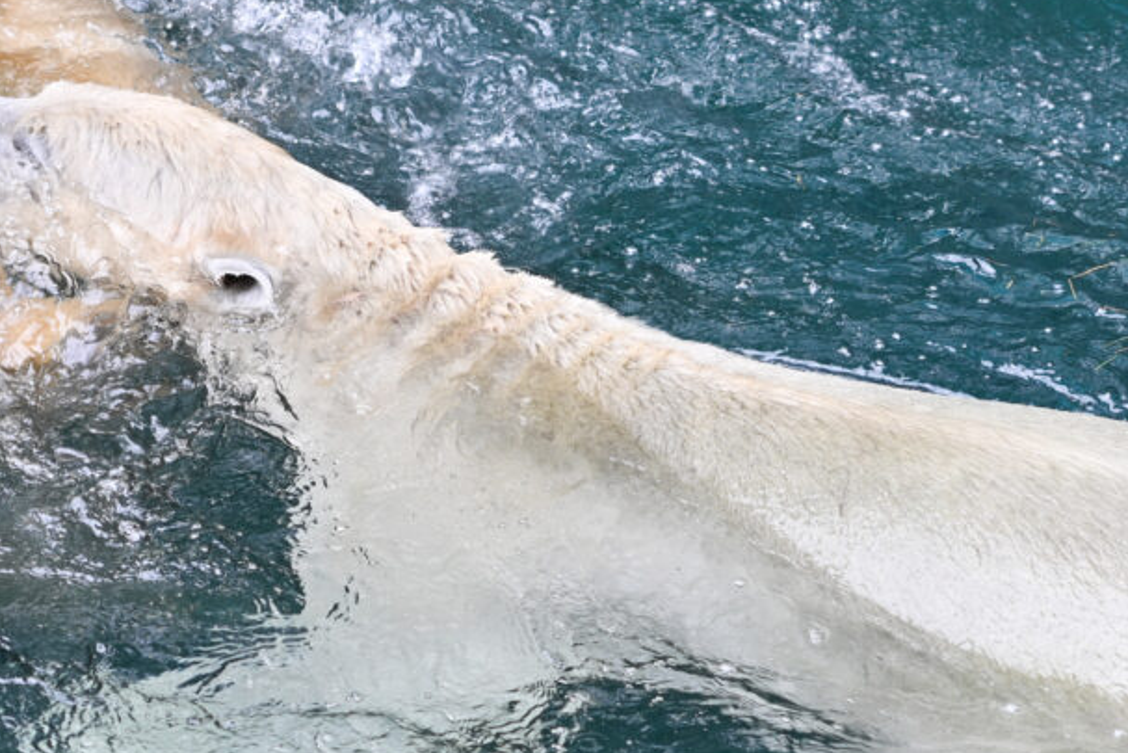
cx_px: 193
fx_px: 8305
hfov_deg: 7.8
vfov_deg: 5.2
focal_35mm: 265
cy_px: 163
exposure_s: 1/160
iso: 100
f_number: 2.5
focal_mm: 105
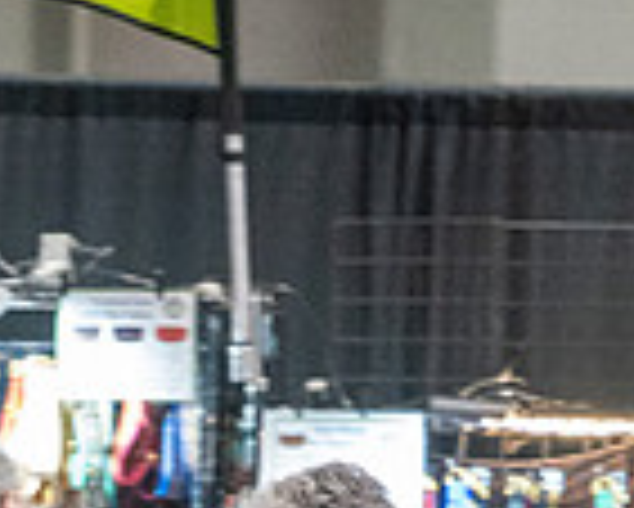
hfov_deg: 2.1
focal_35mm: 922
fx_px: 17312
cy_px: 962
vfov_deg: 1.7
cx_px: 6
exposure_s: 1/250
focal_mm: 200
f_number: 2.8
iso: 6400
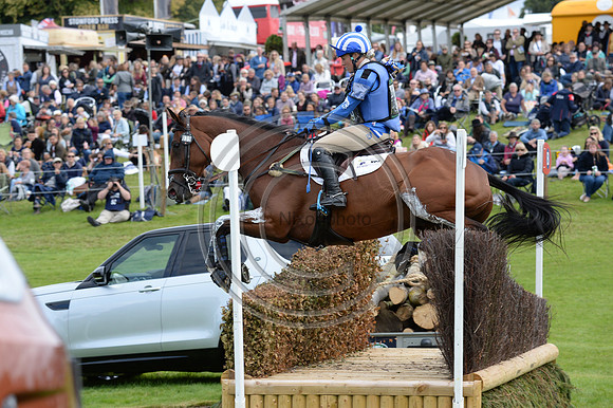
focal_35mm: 160
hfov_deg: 12.8
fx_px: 2723
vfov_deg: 8.6
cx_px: 306
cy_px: 204
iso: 800
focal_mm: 160
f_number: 7.1
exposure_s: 1/1000
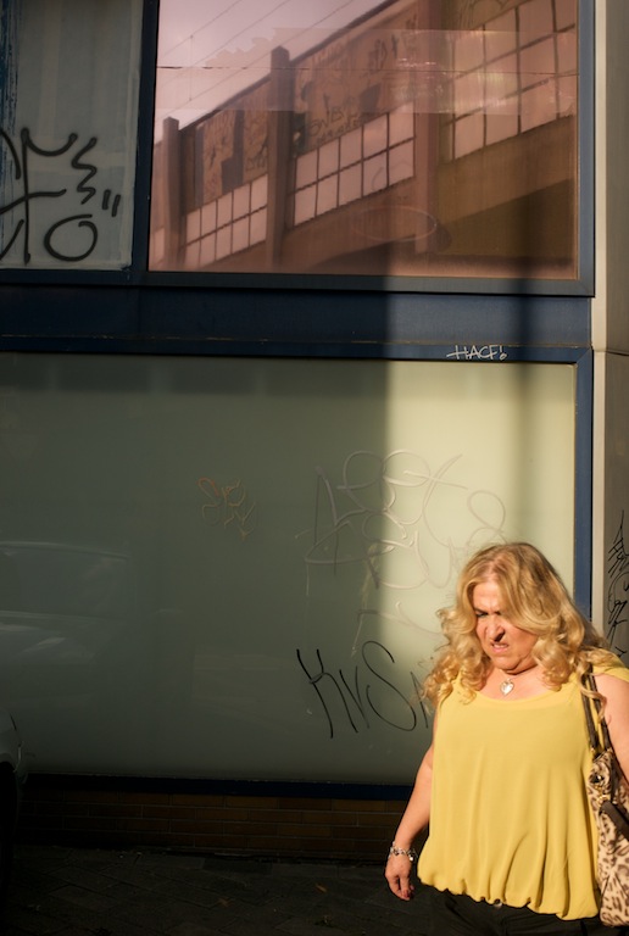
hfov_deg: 35.2
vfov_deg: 50.6
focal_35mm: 38
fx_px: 991
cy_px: 468
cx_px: 314
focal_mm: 28
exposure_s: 1/180
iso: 160
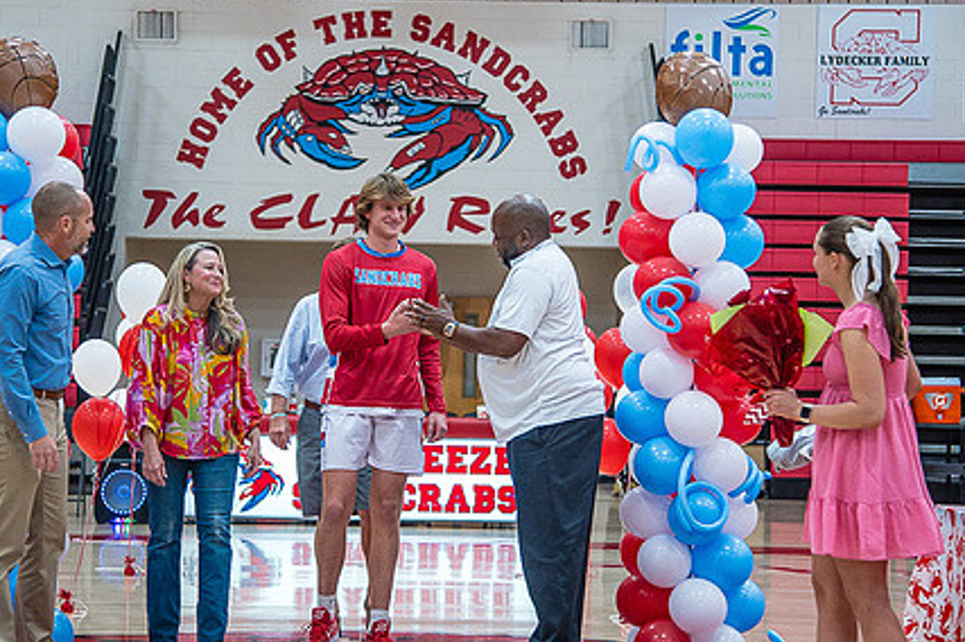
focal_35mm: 95
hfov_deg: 21.5
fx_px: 2544
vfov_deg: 14.4
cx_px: 423
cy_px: 301
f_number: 4
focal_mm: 70
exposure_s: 1/320
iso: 2000
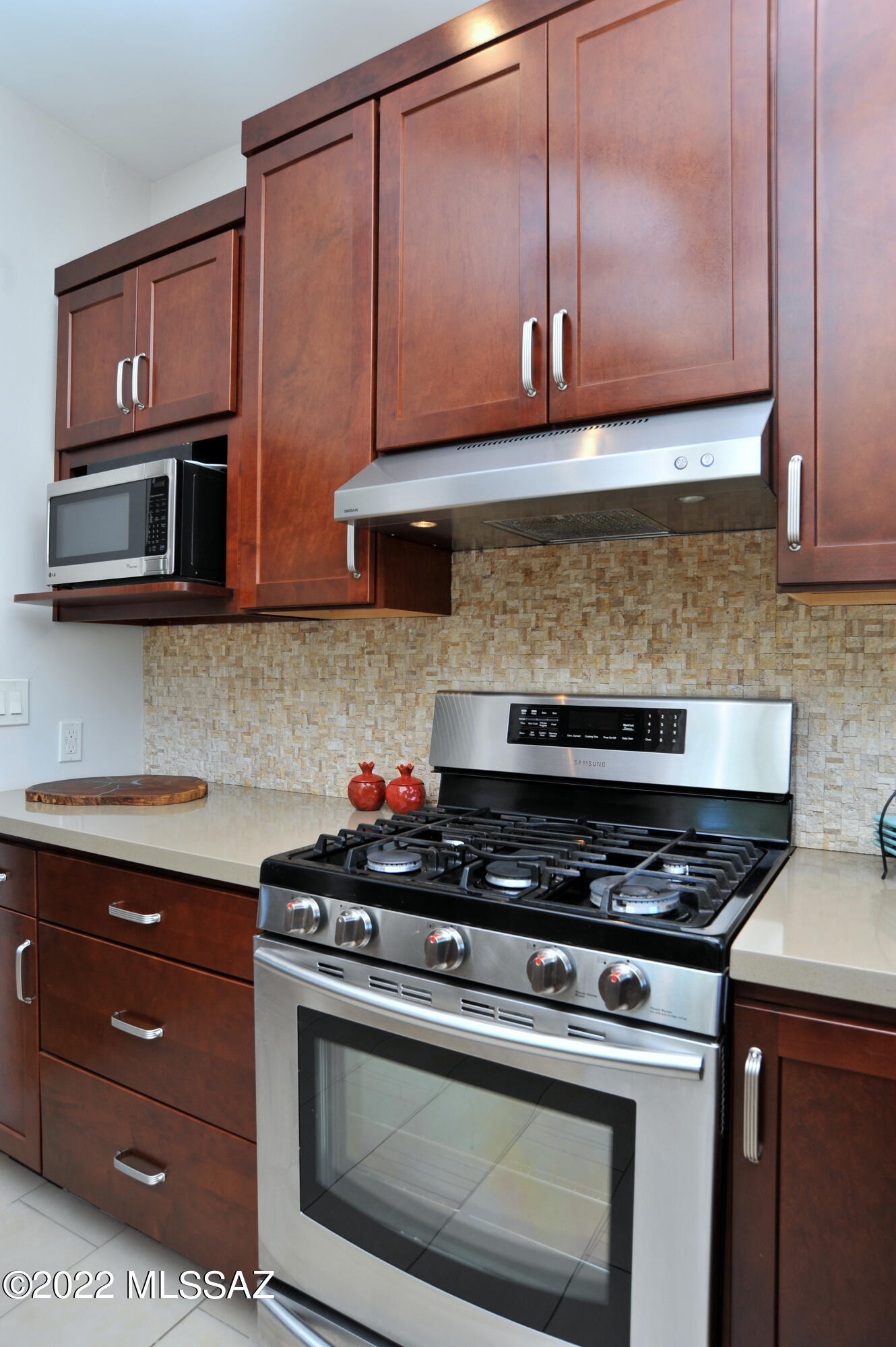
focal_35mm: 21
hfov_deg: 59.4
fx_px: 785
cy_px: 674
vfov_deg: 81.3
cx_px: 448
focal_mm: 21
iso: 320
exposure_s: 1/50
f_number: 7.1
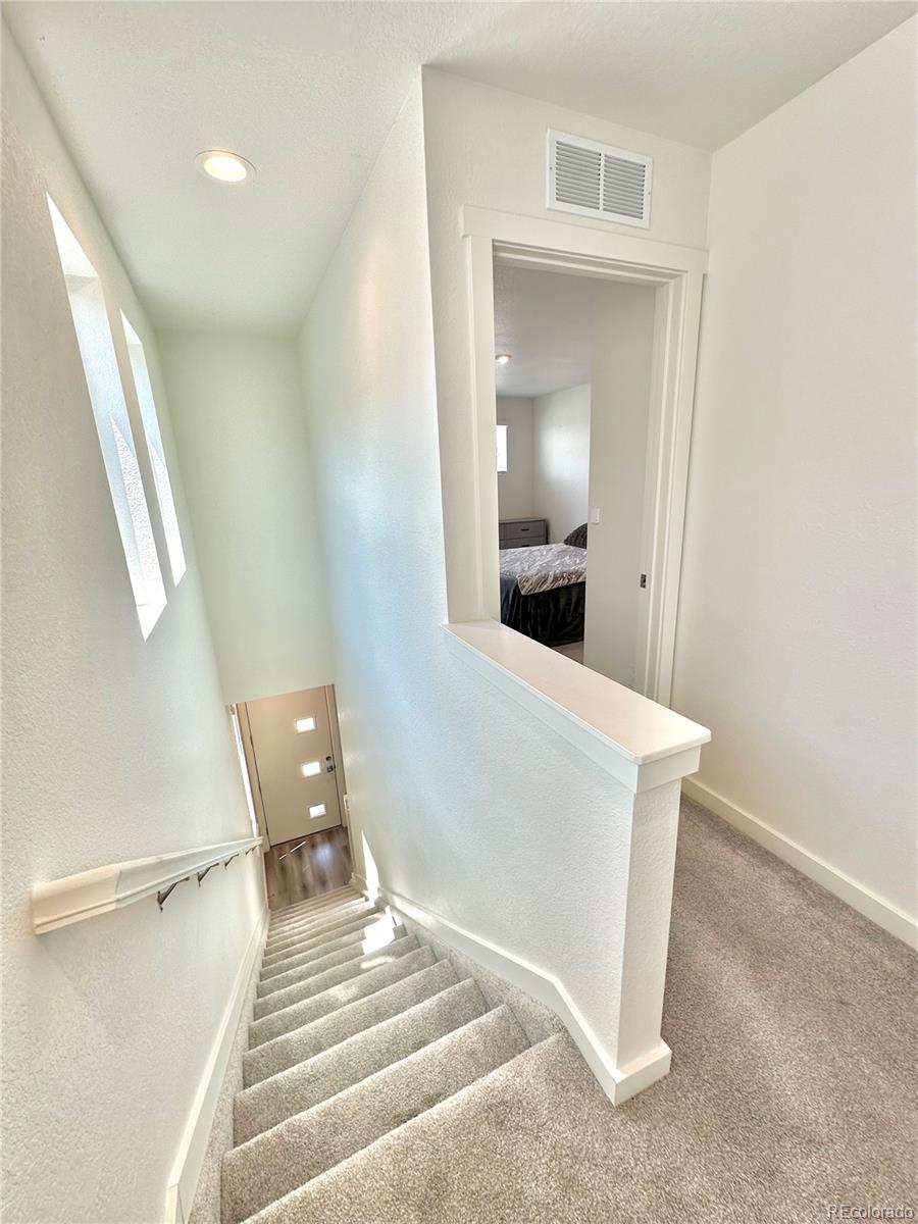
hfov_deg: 85.7
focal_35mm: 14
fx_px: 495
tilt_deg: -14.6
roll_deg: +2.3
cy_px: 612
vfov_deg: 102.1
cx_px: 459
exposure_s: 1/176
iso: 40
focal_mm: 2.22
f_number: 2.2
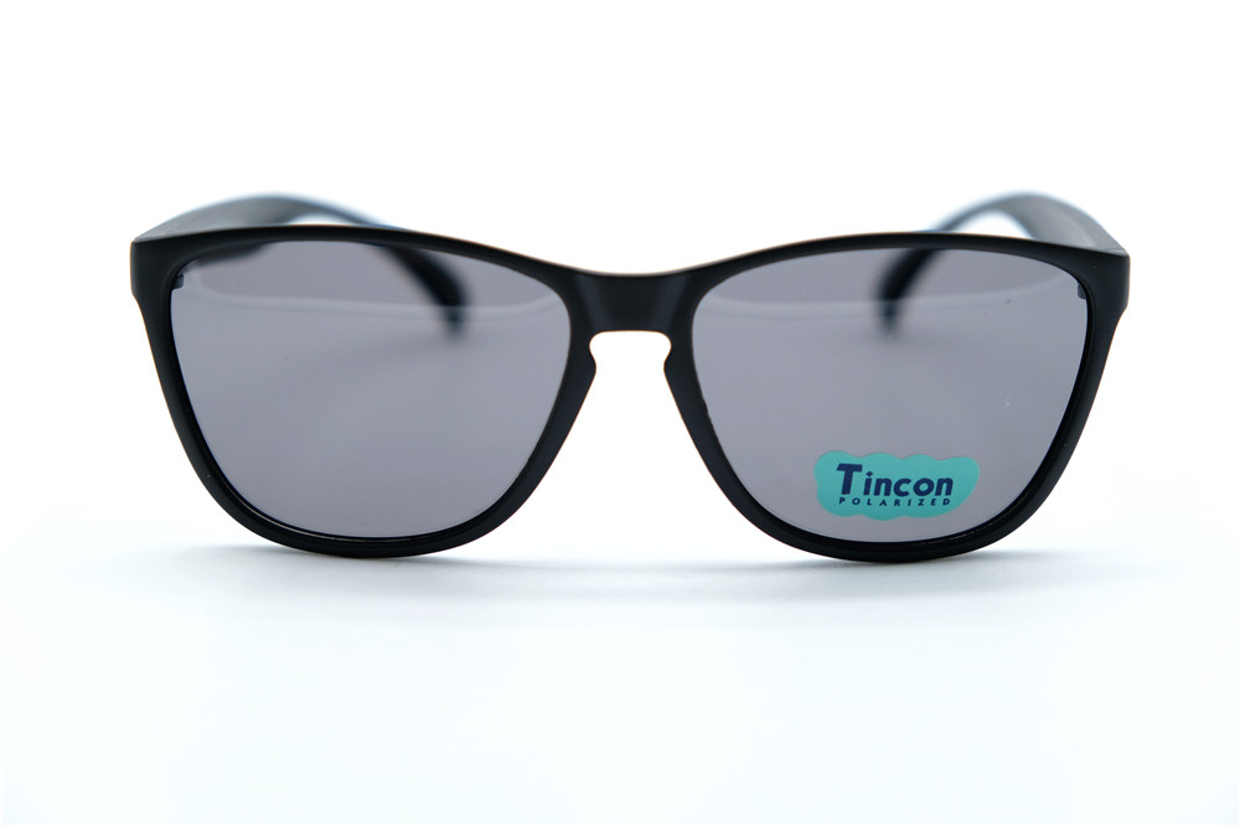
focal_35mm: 73
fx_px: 2513
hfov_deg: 27.7
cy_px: 413
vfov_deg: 18.7
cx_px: 620
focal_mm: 48.4
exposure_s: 1/1000
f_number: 4
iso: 640
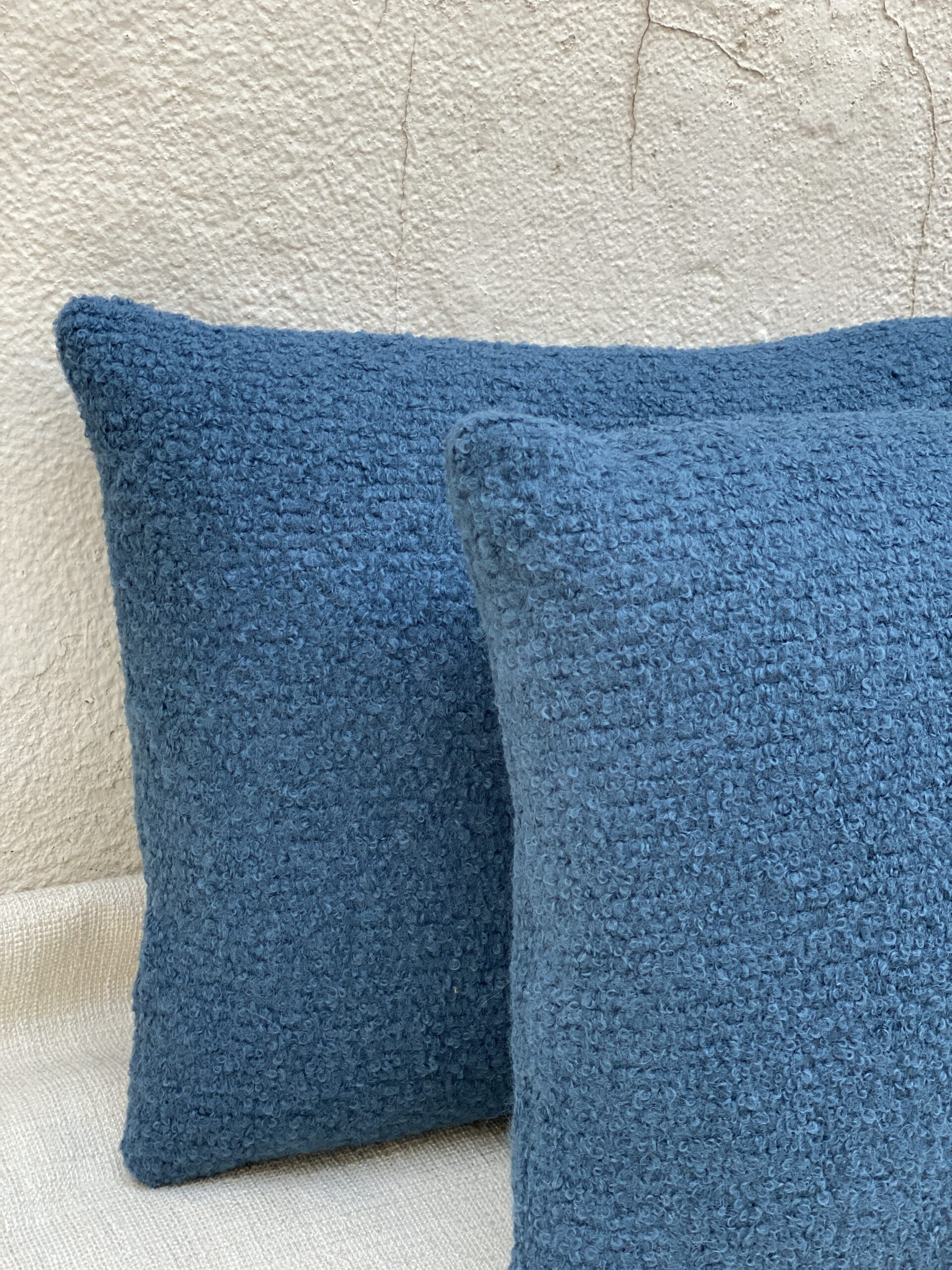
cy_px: 635
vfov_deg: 36.8
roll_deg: -5.4
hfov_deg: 28.0
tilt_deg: -23.4
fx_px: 1907
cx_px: 476
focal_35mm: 52
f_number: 2
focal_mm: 6
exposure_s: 1/122
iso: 100
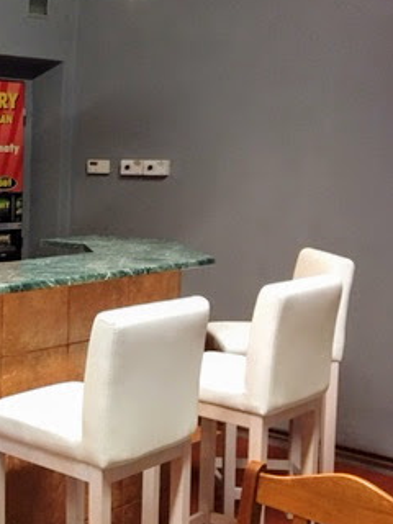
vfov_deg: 33.2
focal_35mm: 58
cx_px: -85
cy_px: 251
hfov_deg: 23.0
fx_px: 878
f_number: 2.2
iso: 200
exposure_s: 1/25
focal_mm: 4.15
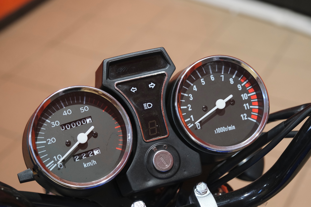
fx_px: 579
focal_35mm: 67
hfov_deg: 30.1
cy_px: 104
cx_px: 156
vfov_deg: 20.3
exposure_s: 1/100
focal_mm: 44.7
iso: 1600
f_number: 4
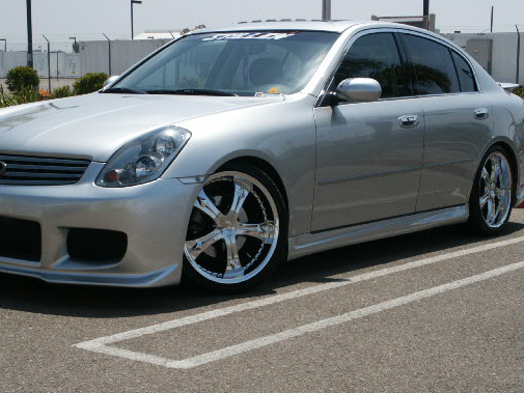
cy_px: 221
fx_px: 1075
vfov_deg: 20.7
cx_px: 239
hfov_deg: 27.4
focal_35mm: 71
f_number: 8
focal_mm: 11.7
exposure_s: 1/350
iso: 64
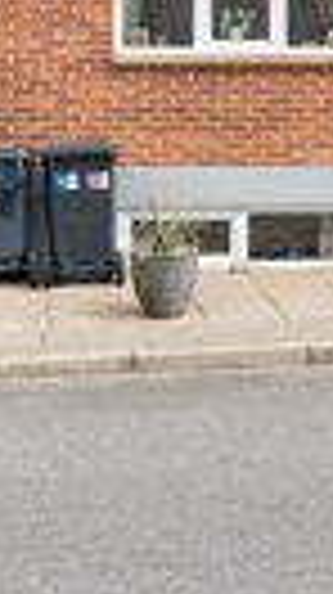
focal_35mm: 76
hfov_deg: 15.7
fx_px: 1196
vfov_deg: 26.7
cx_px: 58
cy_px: 32
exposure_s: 1/500
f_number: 6.3
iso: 160
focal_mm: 20
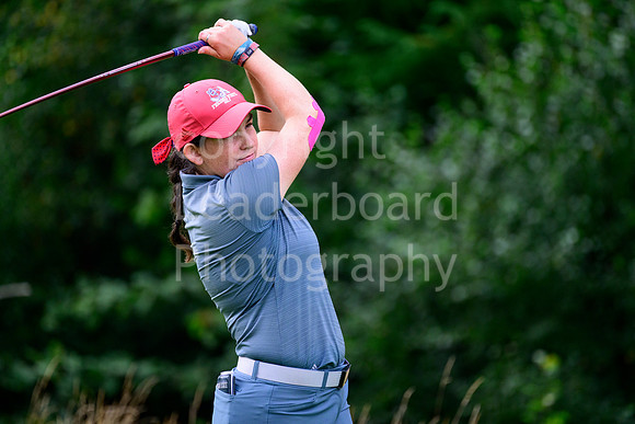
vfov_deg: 3.4
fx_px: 7057
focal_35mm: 400
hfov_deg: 5.2
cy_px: 212
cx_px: 318
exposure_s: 1/1250
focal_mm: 400
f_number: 5.6
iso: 1600
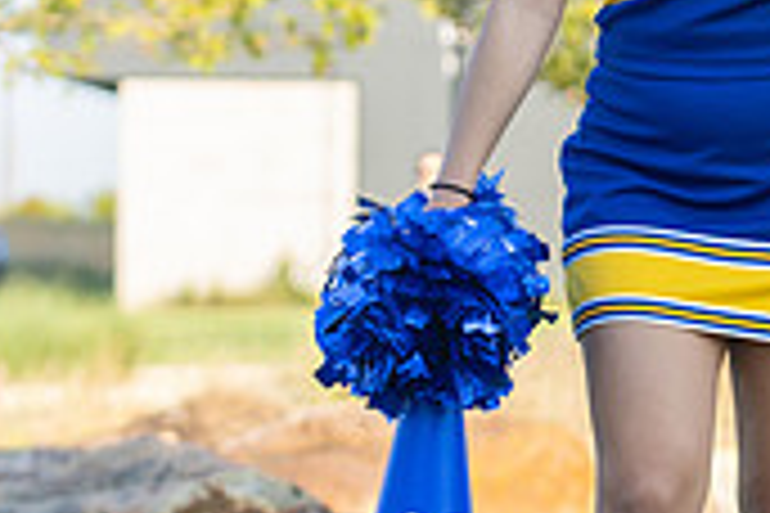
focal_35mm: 237
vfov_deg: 5.8
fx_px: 5069
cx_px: 738
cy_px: 160
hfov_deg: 8.6
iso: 160
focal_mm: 70
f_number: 3.2
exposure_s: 1/500
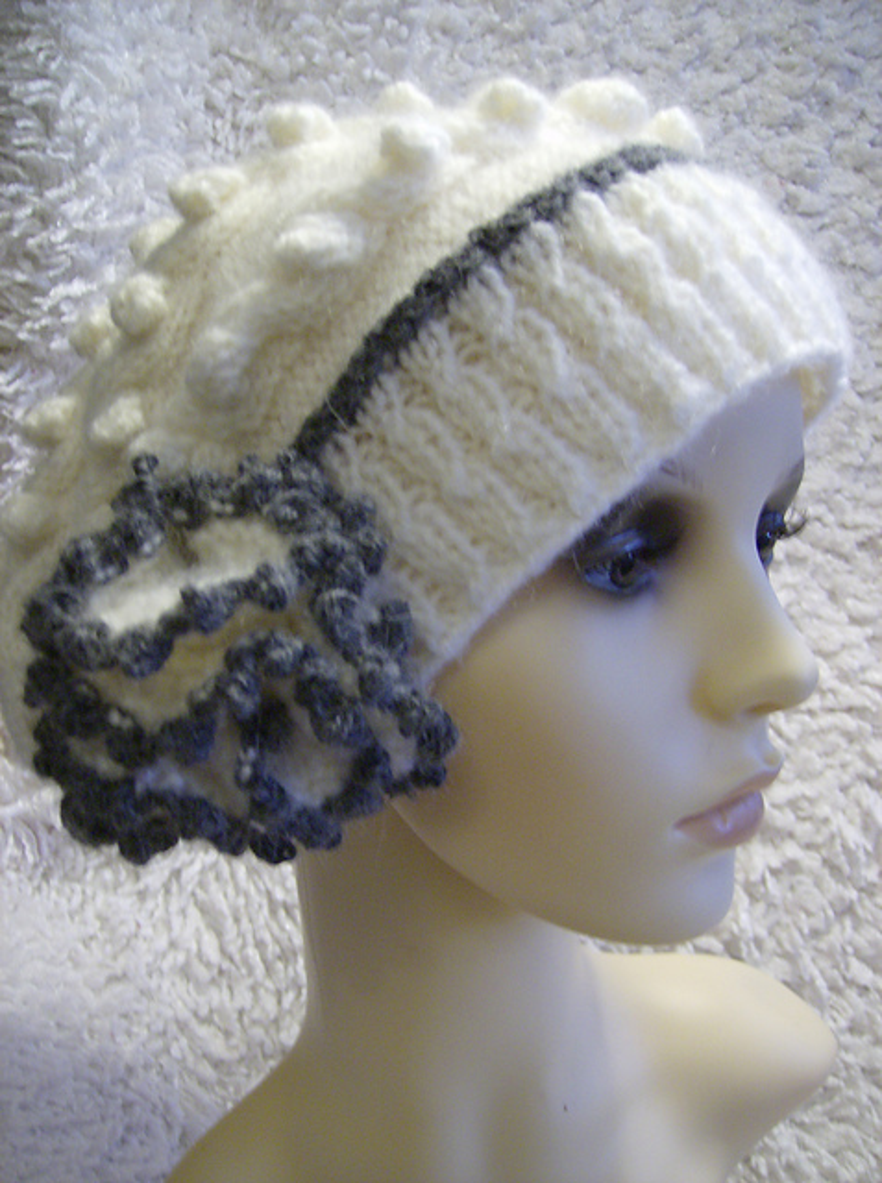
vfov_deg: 51.5
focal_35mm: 36
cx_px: 441
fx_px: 1228
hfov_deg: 39.5
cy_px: 592
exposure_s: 1/15.6
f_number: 2.8
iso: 200
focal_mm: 6
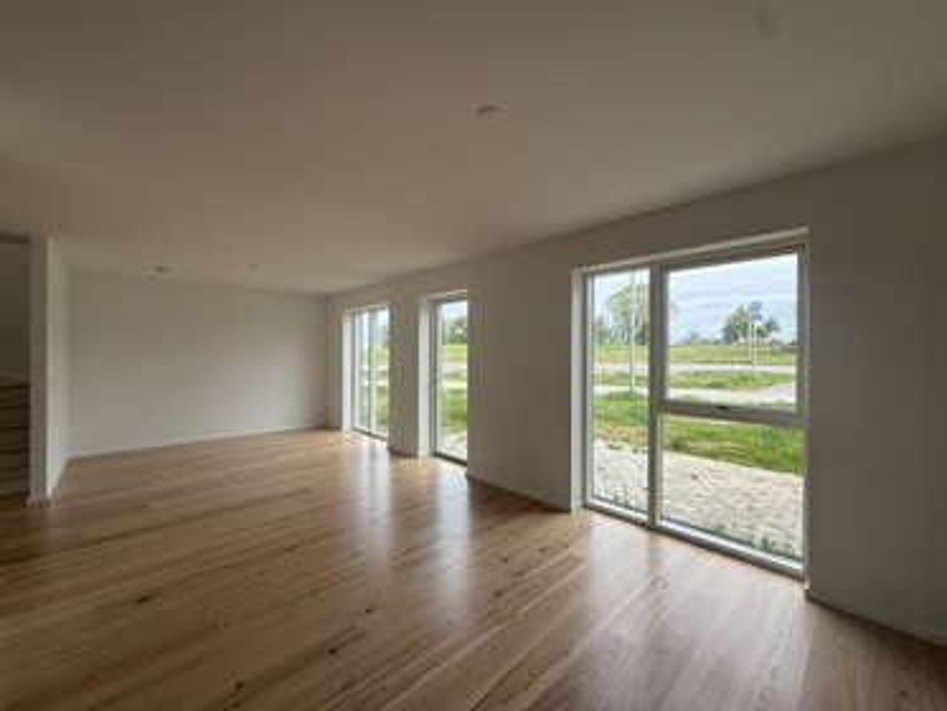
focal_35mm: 14
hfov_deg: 102.0
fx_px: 383
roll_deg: -0.2
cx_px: 474
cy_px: 356
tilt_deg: -0.3
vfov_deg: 85.7
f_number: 2.2
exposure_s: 1/289
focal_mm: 2.22
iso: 64
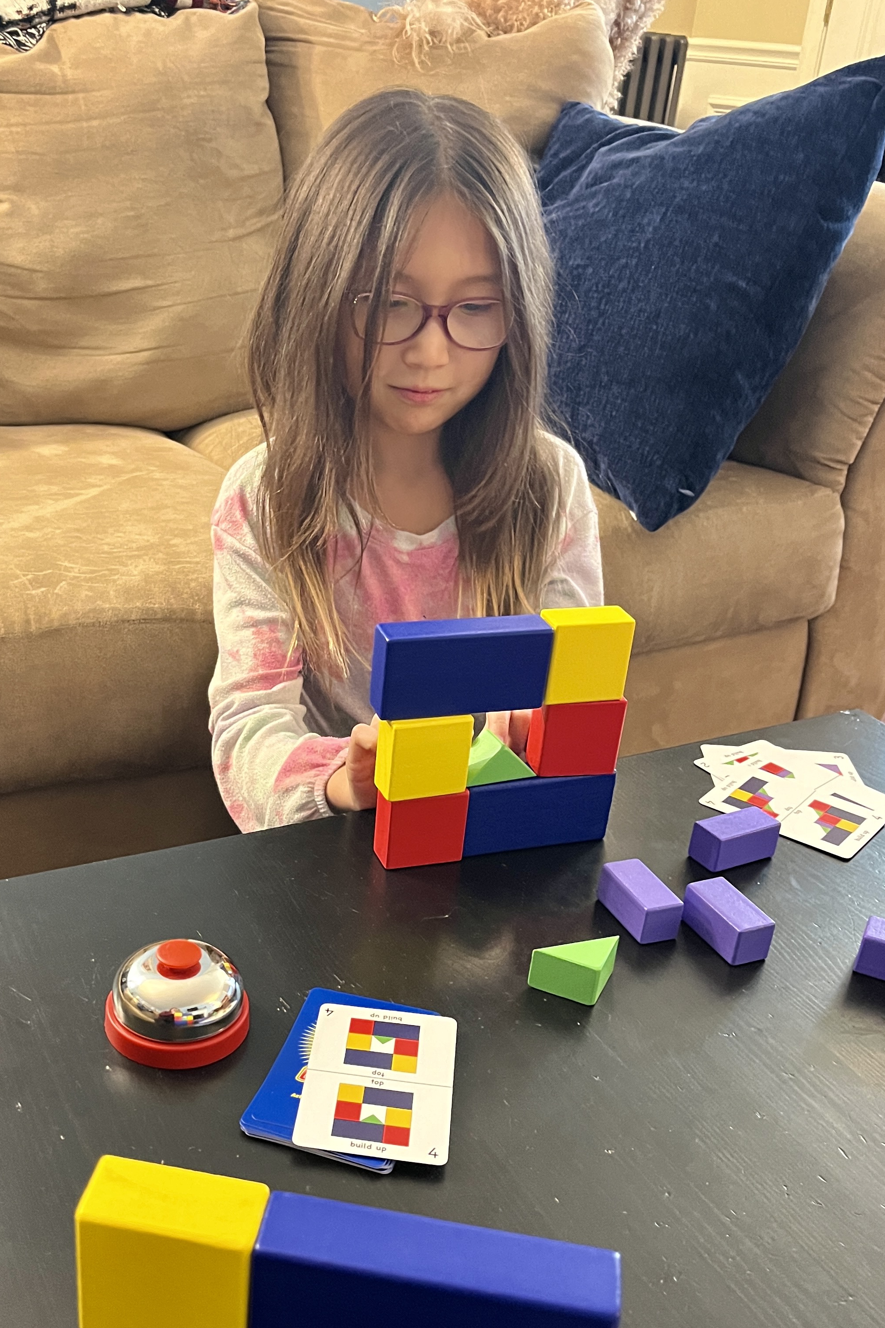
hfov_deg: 36.7
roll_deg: -4.2
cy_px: 844
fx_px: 1328
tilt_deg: -31.7
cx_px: 345
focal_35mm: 36
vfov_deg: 52.5
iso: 500
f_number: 1.6
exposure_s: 1/30
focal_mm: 5.1
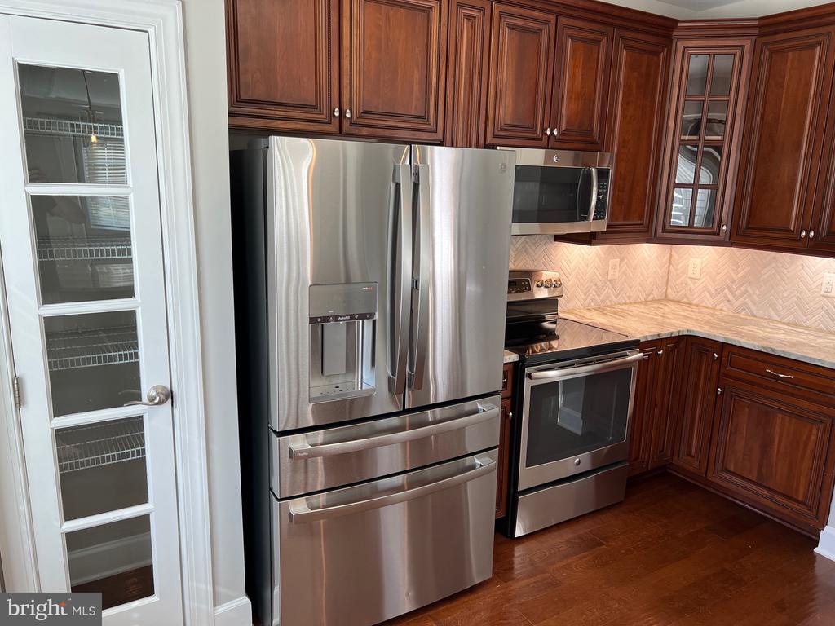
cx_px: 418
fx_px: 627
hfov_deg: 67.3
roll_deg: -1.7
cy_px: 313
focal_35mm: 26
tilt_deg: -11.2
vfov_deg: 53.1
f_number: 1.5
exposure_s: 1/120
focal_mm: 5.7
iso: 64
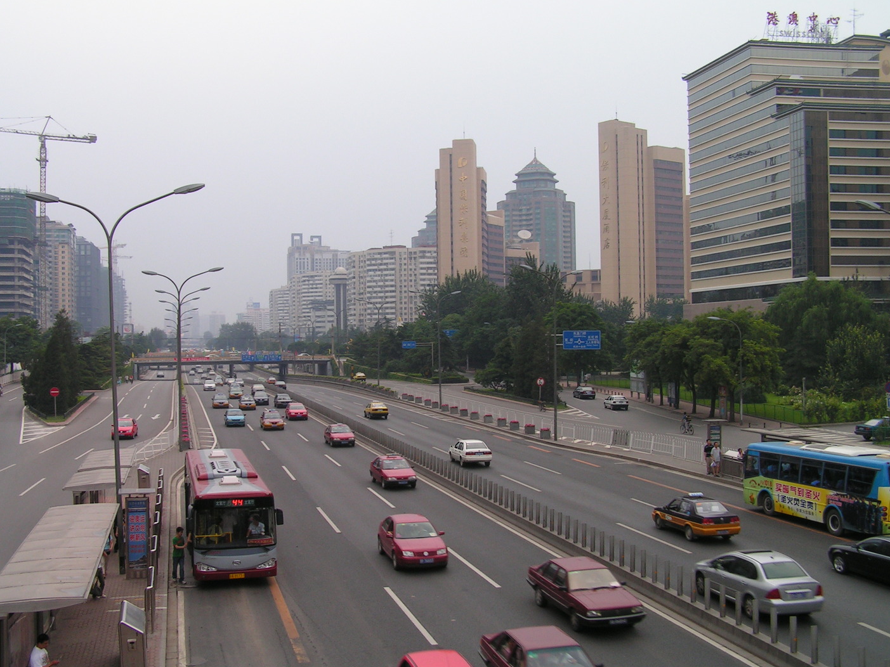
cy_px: 330
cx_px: 442
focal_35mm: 39
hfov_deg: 47.9
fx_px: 1003
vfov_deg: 36.8
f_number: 5.6
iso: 50
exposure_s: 1/100
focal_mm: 6.3
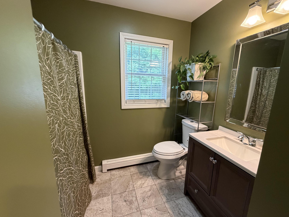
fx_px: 125
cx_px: 149
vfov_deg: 81.7
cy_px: 110
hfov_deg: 98.1
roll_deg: -0.7
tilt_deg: -11.8
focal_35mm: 15
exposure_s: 1/60
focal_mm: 2.22
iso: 400
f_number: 2.2
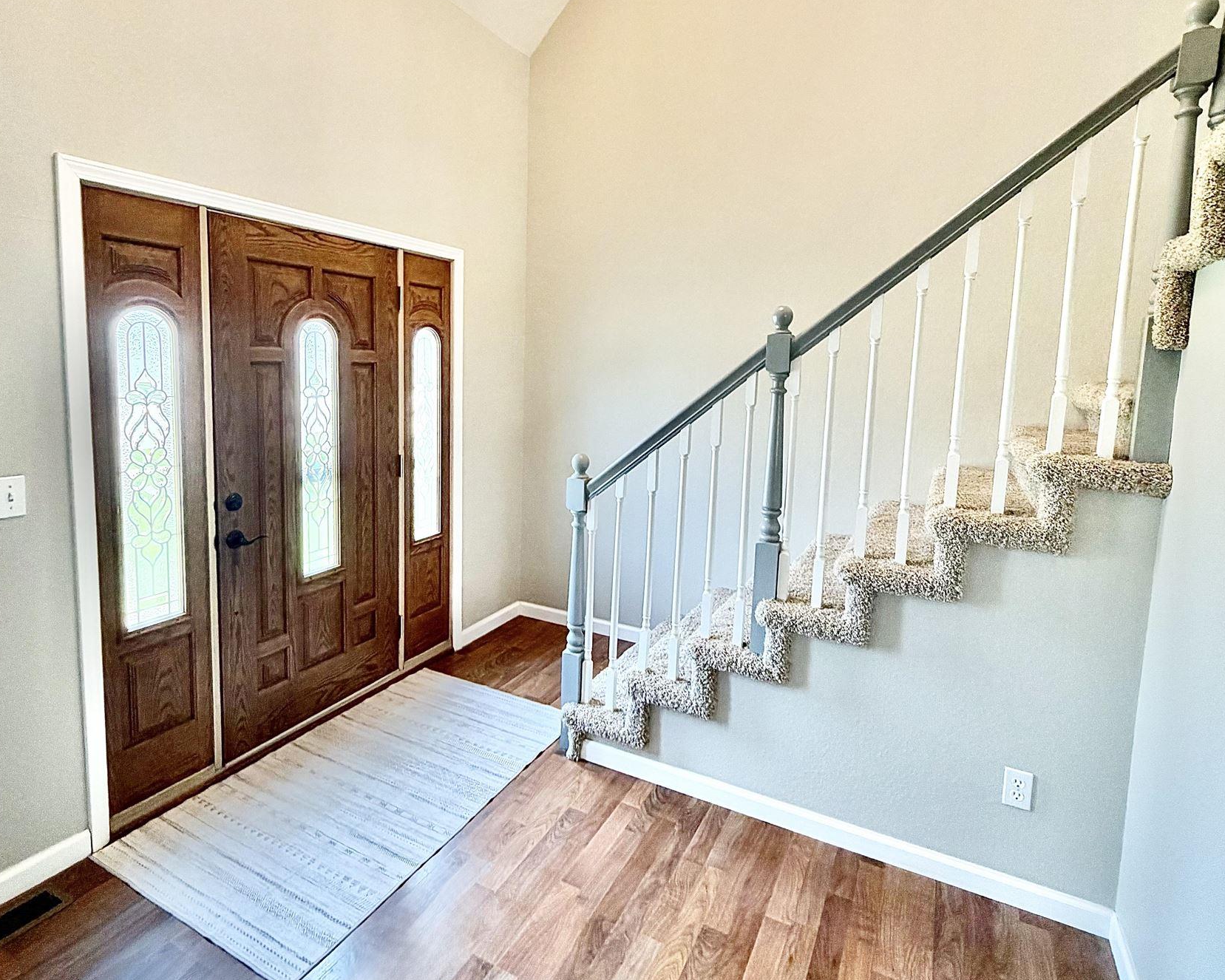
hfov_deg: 83.3
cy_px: 431
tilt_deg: -5.6
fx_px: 689
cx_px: 594
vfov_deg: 70.6
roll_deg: -2.2
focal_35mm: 19
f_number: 2.2
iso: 160
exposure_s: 1/60
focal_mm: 2.22
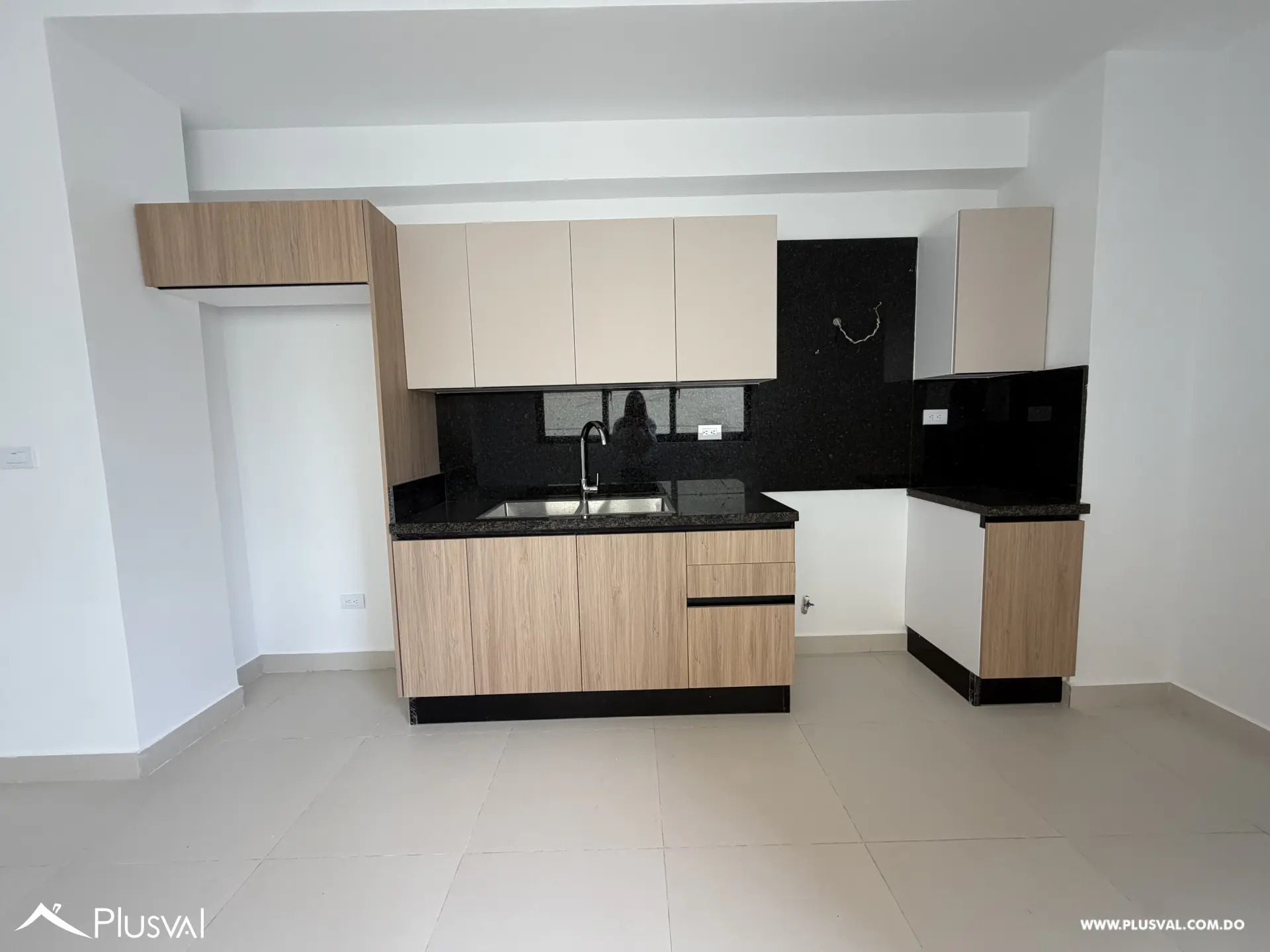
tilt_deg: -6.4
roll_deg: +2.2
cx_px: 635
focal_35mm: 14
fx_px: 514
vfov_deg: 85.7
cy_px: 476
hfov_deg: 102.1
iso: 100
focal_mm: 2.22
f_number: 2.2
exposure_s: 1/121
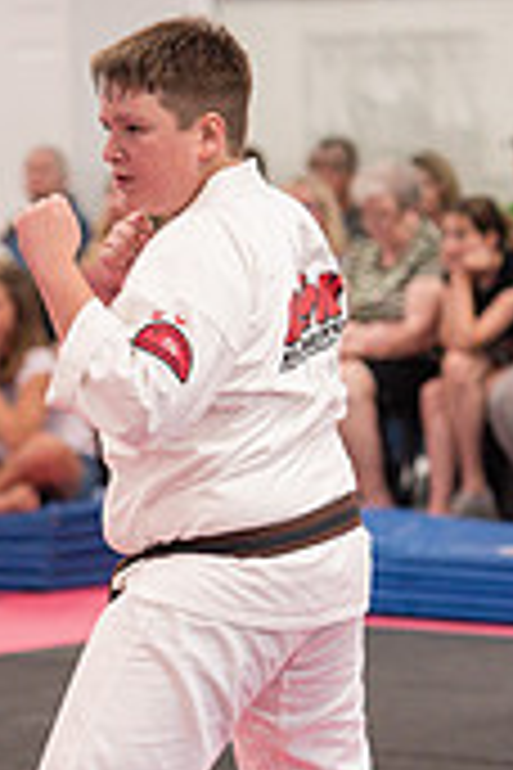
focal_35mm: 258
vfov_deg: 8.0
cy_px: 387
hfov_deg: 5.3
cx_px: 189
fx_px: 5514
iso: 1600
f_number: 2.8
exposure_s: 1/400
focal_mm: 98
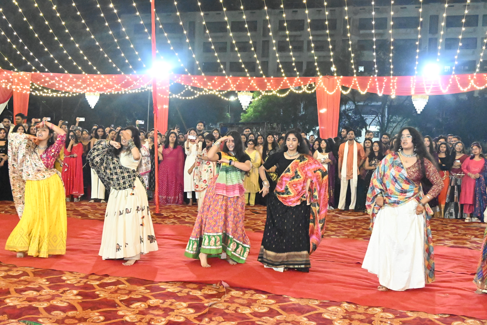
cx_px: 244
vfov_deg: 32.4
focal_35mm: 41
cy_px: 162
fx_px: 558
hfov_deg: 47.2
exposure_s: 1/125
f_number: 7.1
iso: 25600
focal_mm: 27.5
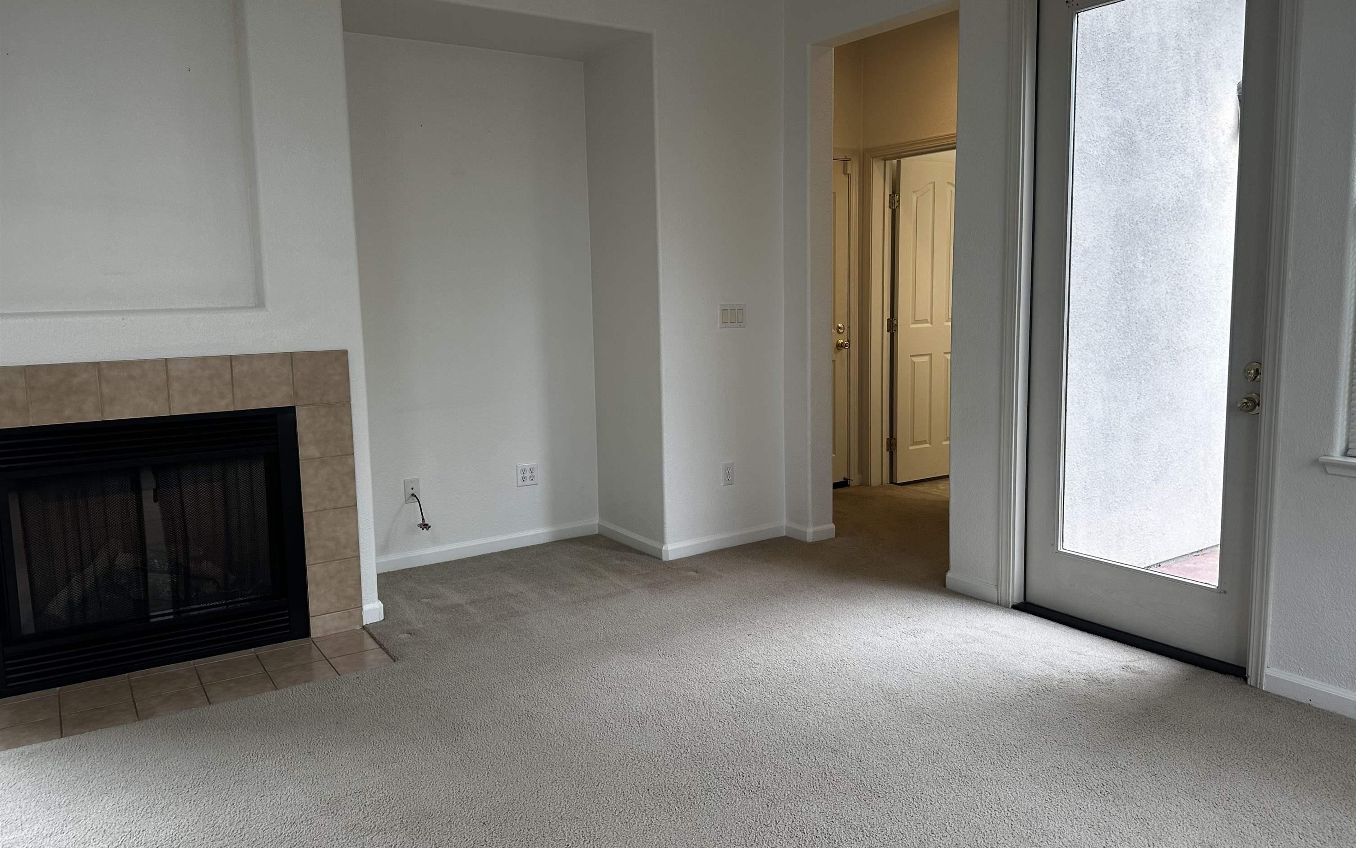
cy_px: 405
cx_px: 692
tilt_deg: -6.2
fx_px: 961
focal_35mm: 26
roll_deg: +0.7
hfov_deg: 70.4
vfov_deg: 47.6
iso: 125
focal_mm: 6.86
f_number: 1.78
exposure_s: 1/120
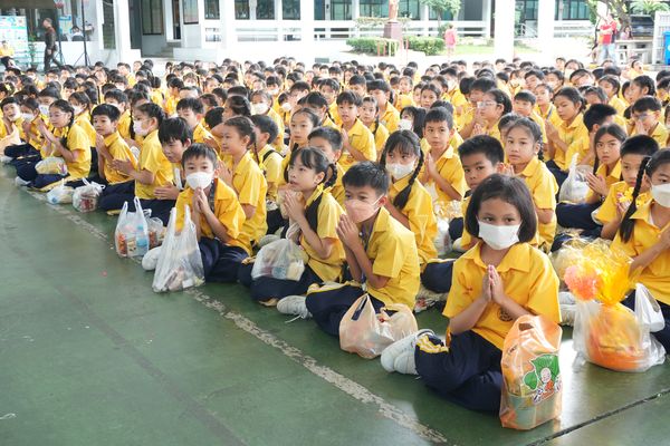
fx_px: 810
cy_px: 223
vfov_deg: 30.8
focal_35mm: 44
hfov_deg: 45.0
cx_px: 335
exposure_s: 1/20
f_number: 5.6
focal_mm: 29
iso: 500
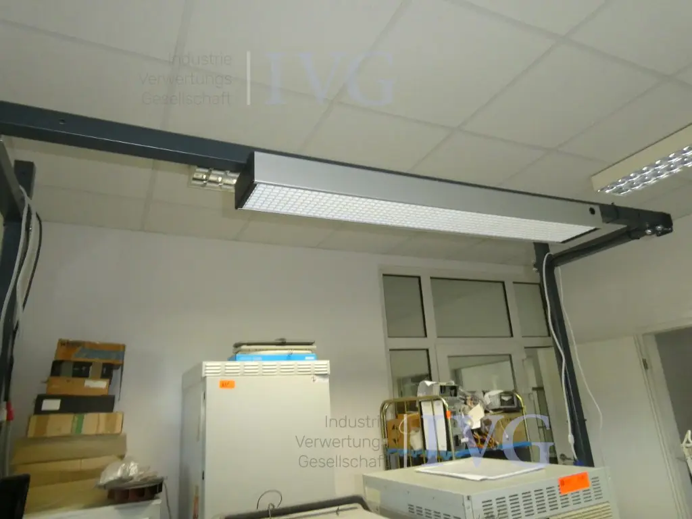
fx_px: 480
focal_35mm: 24
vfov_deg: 56.8
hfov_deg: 71.6
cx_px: 346
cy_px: 260
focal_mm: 4.3
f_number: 3.3
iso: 640
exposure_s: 1/125
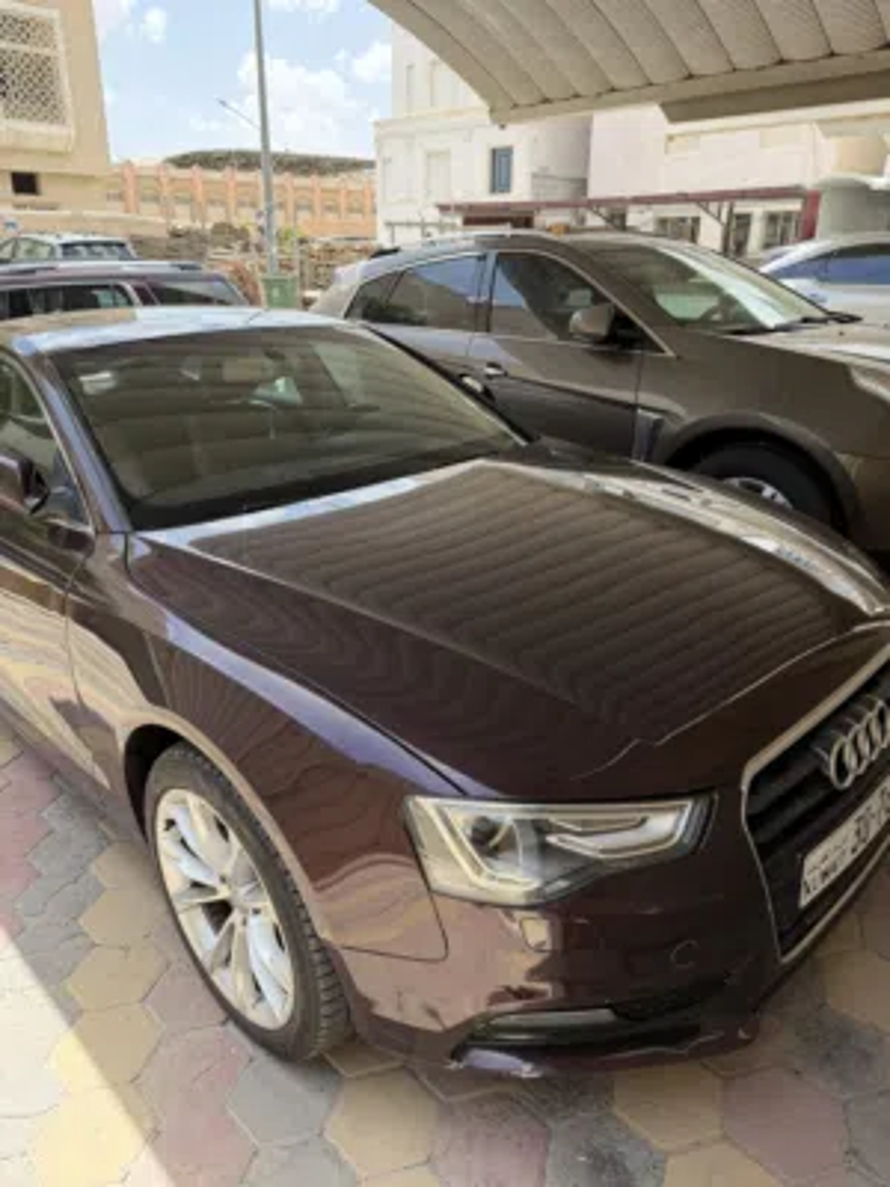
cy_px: 594
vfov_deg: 71.6
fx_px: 823
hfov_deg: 56.8
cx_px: 445
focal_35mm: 24
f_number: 1.78
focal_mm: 6.76
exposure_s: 1/1005
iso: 100
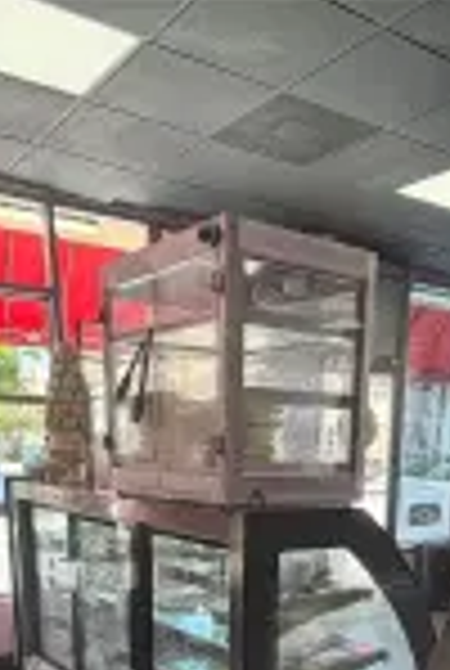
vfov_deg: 42.7
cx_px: 302
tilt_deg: -17.0
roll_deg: -0.5
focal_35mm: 39
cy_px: 670
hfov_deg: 34.0
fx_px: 728
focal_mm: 2.22
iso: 100
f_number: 2.2
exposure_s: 1/120
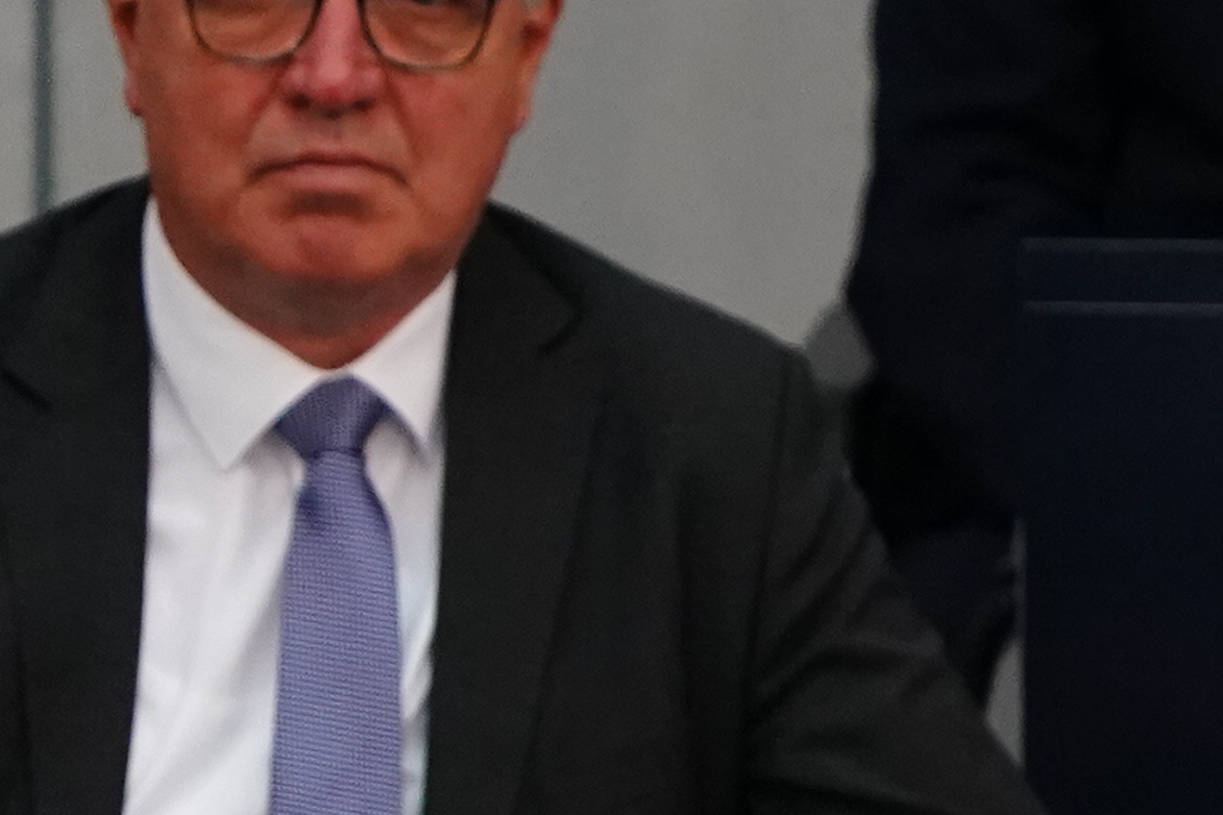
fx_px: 74699
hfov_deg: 0.9
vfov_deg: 0.6
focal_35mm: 2199
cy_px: 684
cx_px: 1995
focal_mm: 430
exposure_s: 1/160
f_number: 6.3
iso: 4000
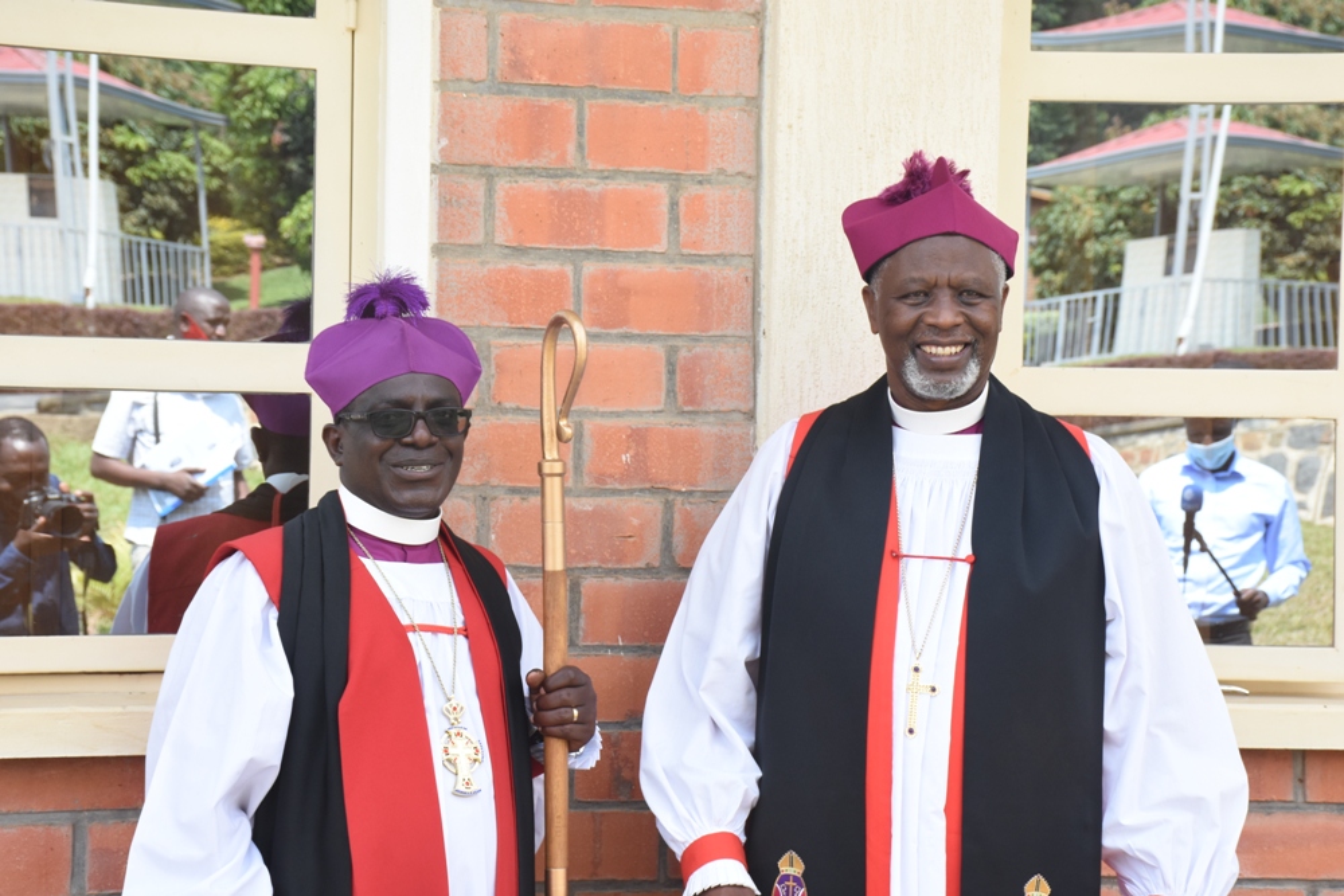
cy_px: 448
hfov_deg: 27.0
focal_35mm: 75
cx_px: 672
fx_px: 2800
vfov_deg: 18.2
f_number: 7.1
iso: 500
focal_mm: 50
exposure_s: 1/250
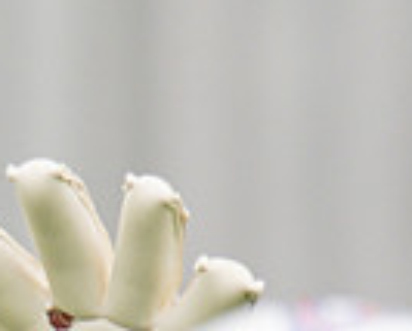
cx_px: -347
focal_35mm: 1080
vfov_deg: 1.4
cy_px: 402
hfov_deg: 1.8
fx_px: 13198
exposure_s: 1/4000
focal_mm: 135
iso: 400
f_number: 1.8
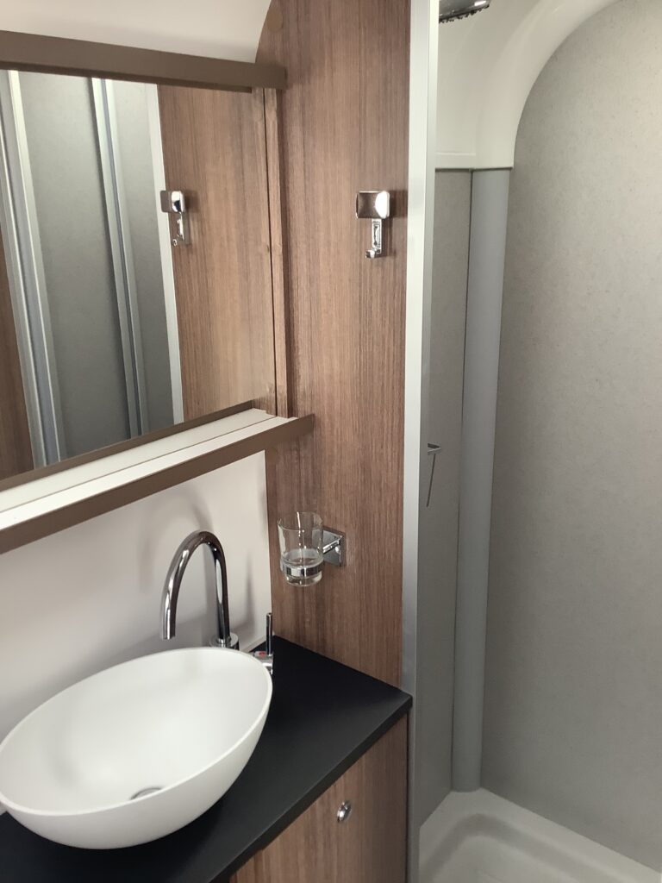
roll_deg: +1.2
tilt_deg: -18.5
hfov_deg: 45.4
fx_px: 790
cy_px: 442
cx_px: 331
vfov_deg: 58.4
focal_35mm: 31
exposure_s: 1/60
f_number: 2.4
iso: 100
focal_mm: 3.3
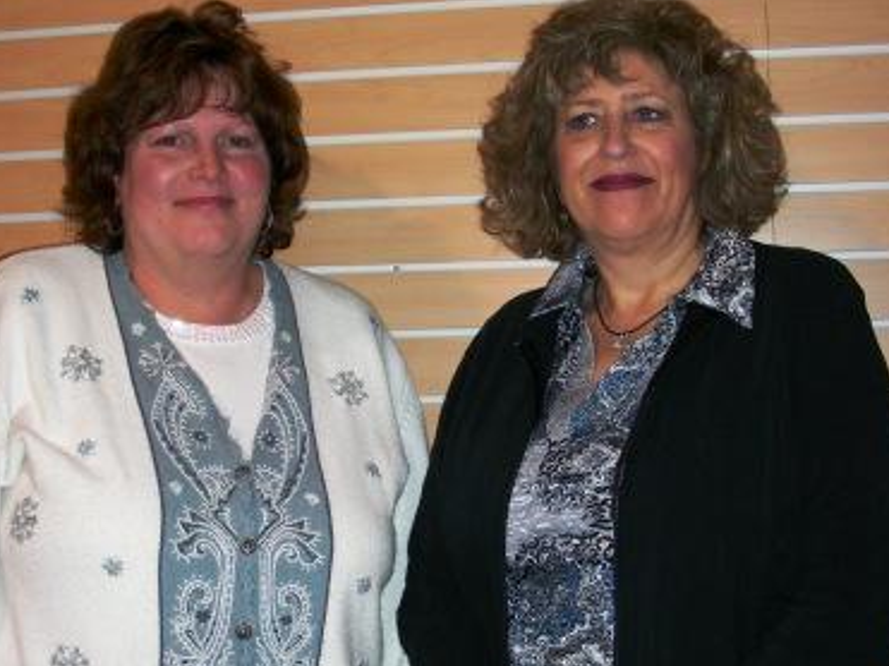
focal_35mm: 58
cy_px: 323
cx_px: 407
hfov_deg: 33.2
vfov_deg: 25.2
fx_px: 1489
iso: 50
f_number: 3.5
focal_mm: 8
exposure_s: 1/60.1
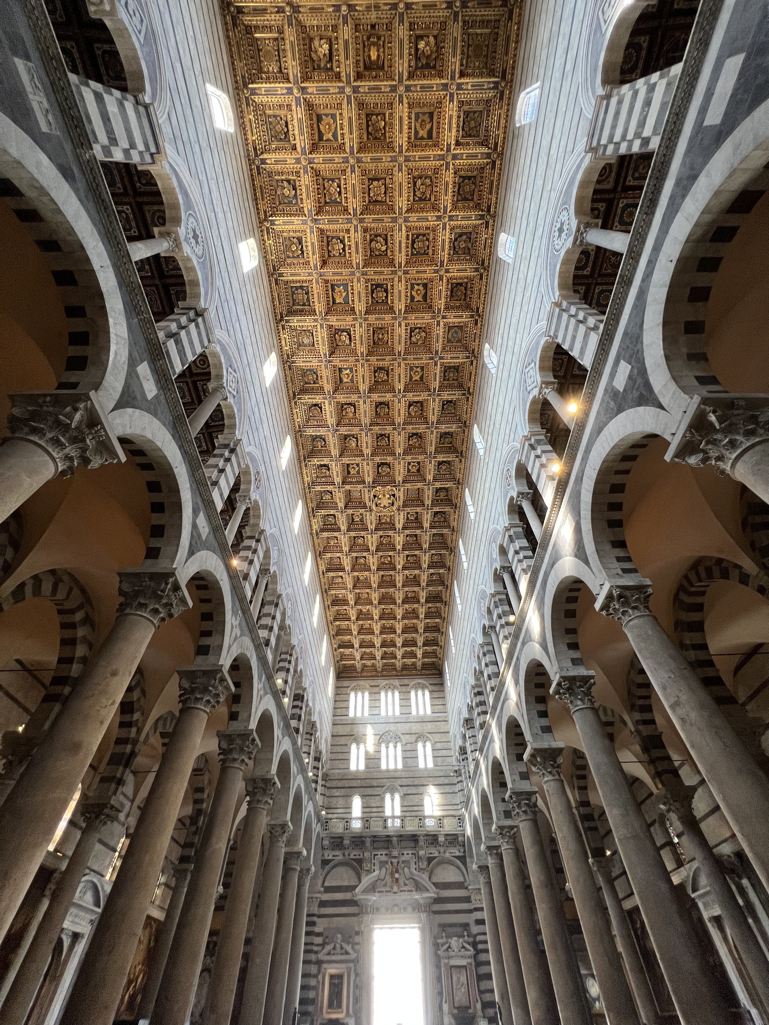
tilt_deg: +51.4
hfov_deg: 89.9
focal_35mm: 13
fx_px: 385
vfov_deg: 106.2
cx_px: 384
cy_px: 512
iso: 250
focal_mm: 1.57
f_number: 1.8
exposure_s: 1/81
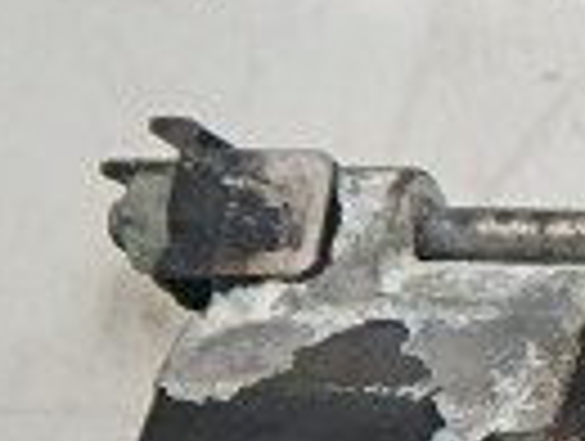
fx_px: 1998
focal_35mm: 118
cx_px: 1269
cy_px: 626
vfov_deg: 12.1
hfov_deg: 13.5
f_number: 3.9
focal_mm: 4.2
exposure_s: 1/60
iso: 200
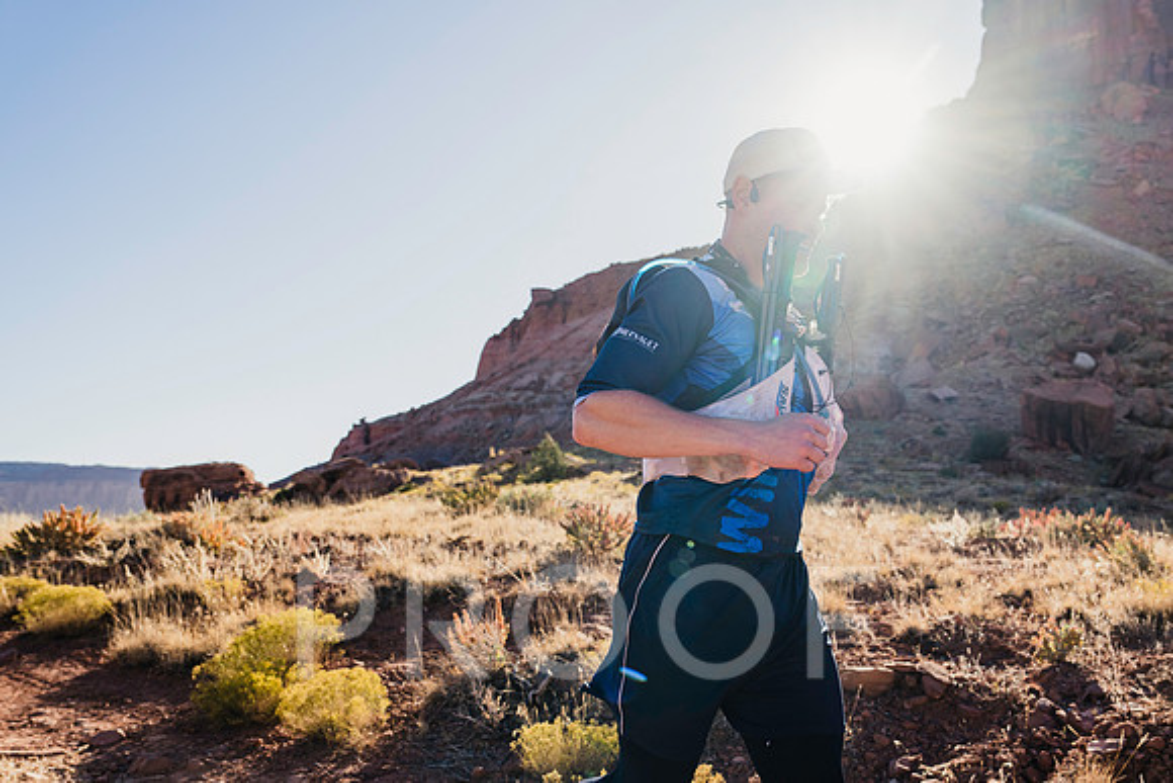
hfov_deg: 55.9
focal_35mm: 34
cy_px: 487
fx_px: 1094
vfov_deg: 39.1
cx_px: 711
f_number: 4.5
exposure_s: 1/800
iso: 125
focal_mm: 27
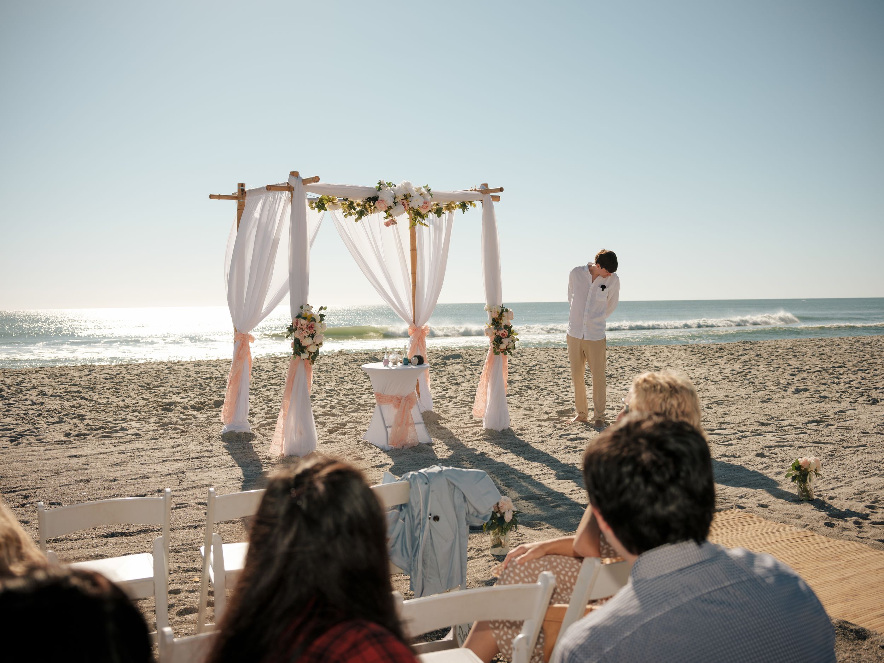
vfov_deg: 36.0
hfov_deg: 46.8
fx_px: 1021
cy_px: 332
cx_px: 442
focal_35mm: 40
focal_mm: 50
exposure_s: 1/1000
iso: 125
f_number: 5
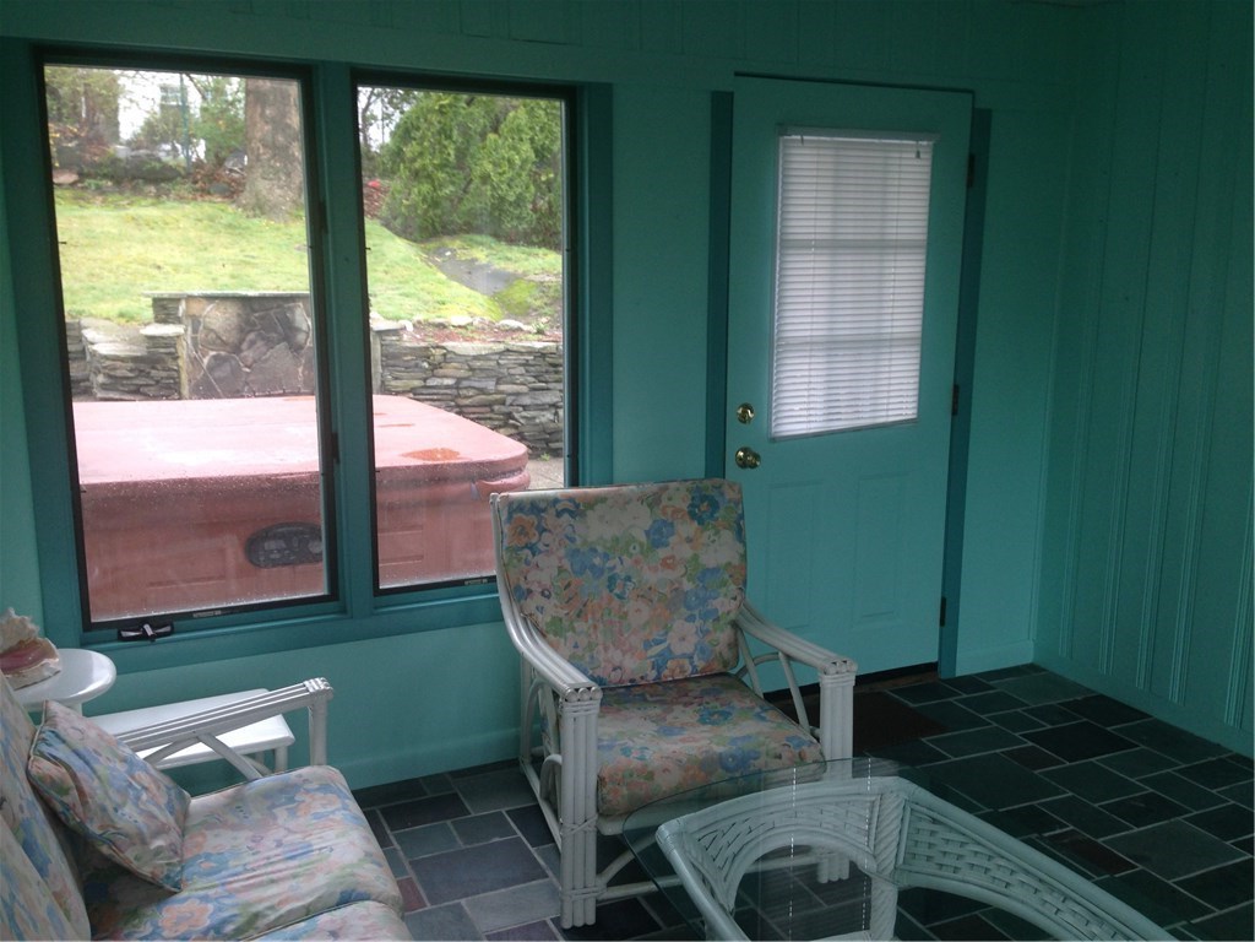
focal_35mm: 33
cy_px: 471
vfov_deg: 42.9
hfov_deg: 55.4
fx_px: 1196
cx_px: 628
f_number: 2.4
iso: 50
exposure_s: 1/40
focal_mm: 4.12
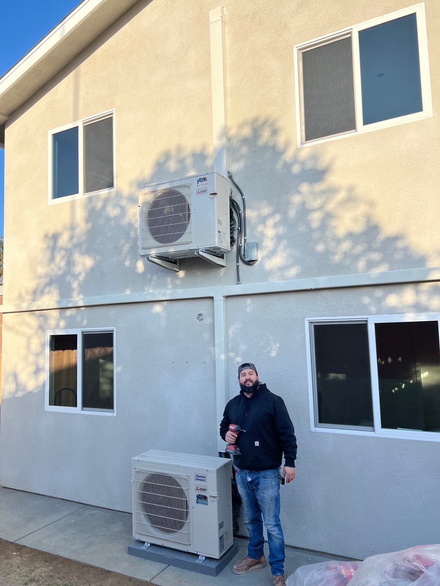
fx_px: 441
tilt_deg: +6.4
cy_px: 293
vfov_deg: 67.3
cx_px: 220
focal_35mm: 26
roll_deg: +0.9
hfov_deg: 53.1
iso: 50
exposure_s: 1/2632
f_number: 1.5
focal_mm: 5.7
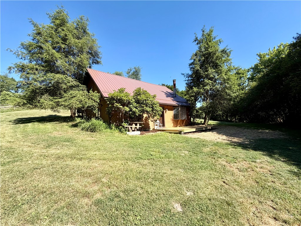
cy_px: 113
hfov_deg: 102.1
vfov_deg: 85.7
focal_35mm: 14
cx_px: 150
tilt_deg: +4.8
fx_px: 122
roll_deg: +2.6
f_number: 2.2
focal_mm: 2.22
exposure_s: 1/734
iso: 40
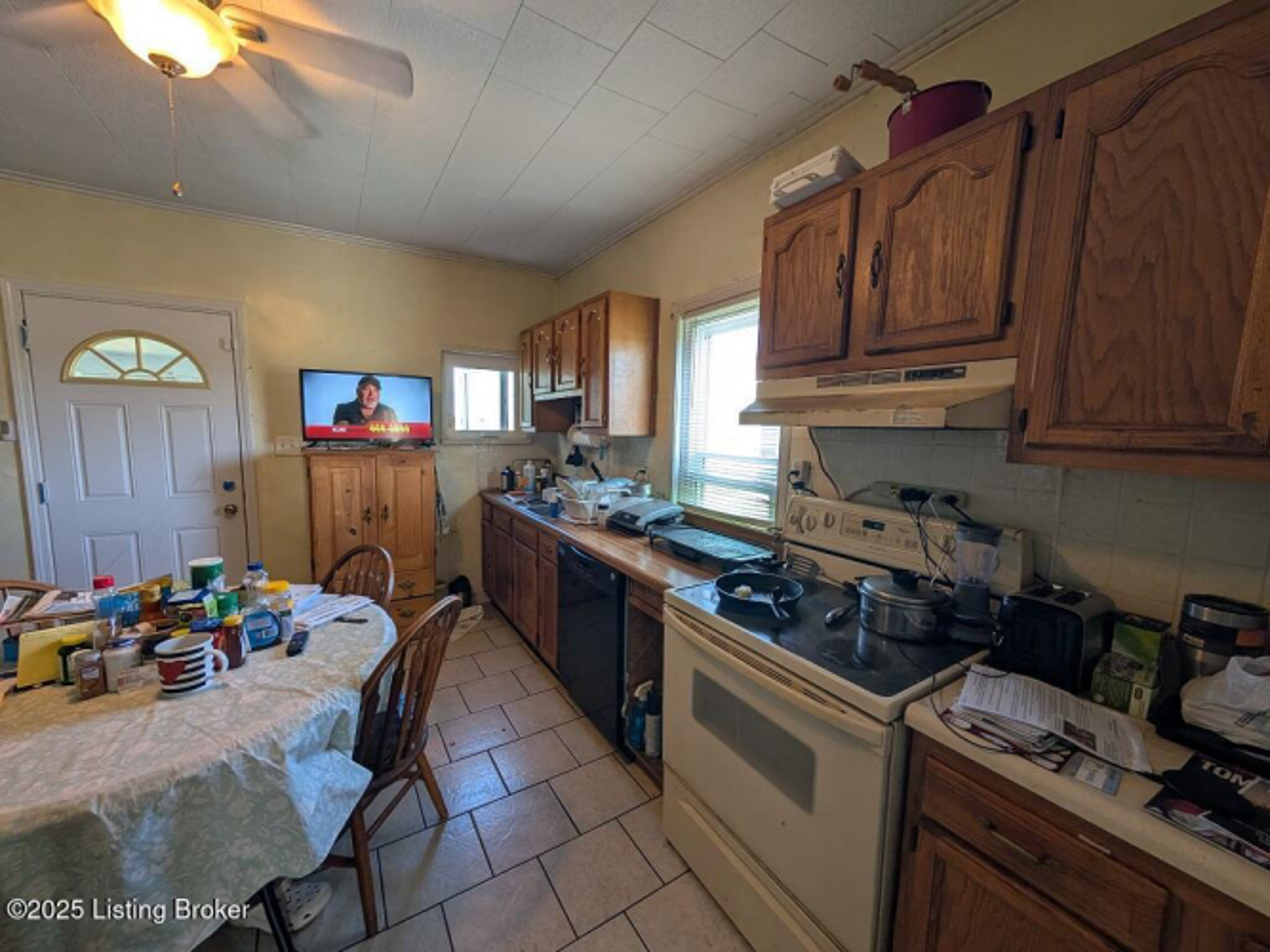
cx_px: 635
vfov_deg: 94.5
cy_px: 476
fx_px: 440
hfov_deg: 110.5
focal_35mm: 12
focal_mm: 2.02
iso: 71
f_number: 1.7
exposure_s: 1/120
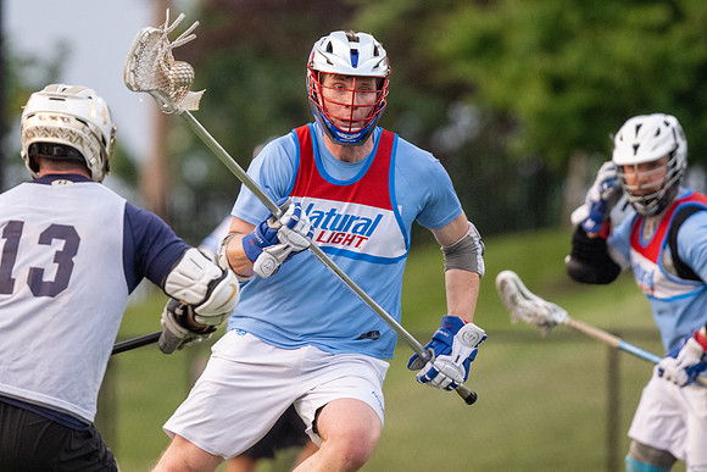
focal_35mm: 802
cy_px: 169
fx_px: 15754
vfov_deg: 1.7
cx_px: 264
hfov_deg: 2.6
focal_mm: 500
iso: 3200
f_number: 5.6
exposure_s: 1/1000
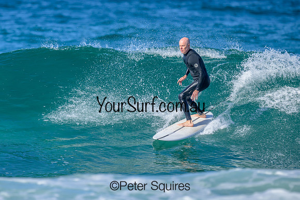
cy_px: 103
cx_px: 95
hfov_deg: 1.9
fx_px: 9103
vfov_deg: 1.3
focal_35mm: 1092
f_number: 6.3
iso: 500
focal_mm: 800
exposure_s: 1/2000
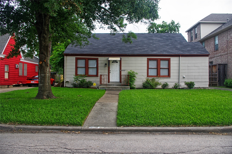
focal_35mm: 27
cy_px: 77
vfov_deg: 47.8
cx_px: 116
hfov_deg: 67.4
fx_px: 174
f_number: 8
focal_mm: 18
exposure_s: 1/180
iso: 400
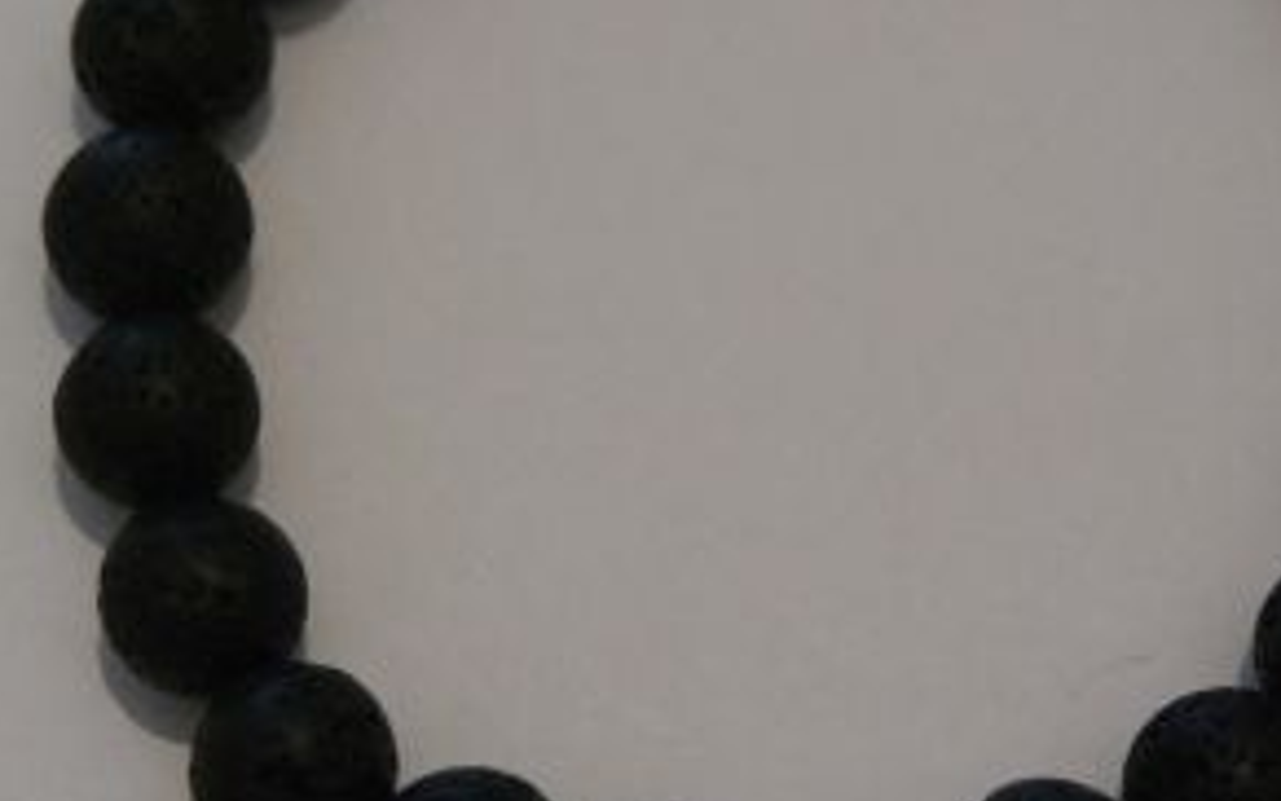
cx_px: 863
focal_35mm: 145
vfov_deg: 9.0
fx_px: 5063
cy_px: 304
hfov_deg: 14.4
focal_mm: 45
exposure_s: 1/60
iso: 3200
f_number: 5.6
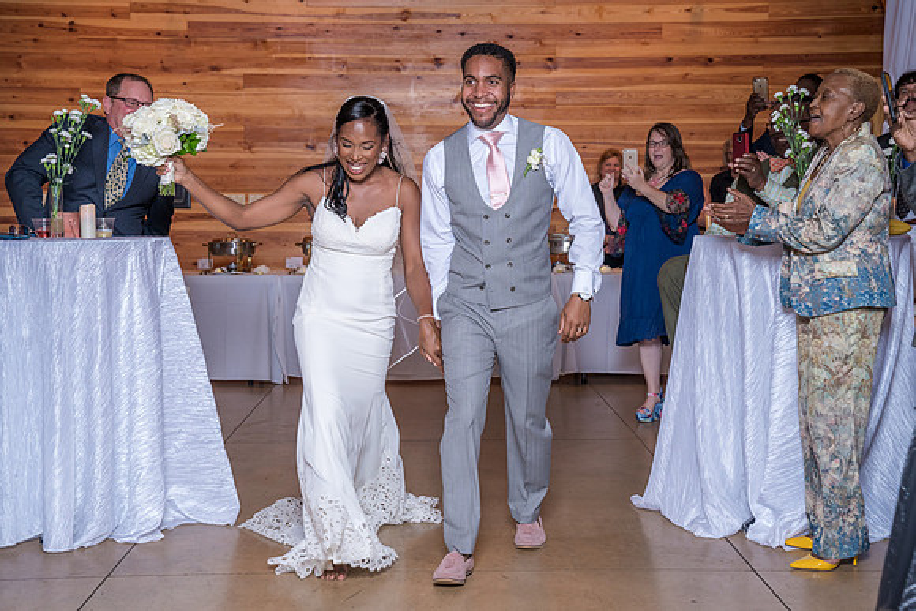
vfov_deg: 24.6
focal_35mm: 55
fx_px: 1400
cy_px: 306
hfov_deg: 36.2
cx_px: 458
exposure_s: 1/200
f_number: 4.5
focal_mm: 52
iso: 2000
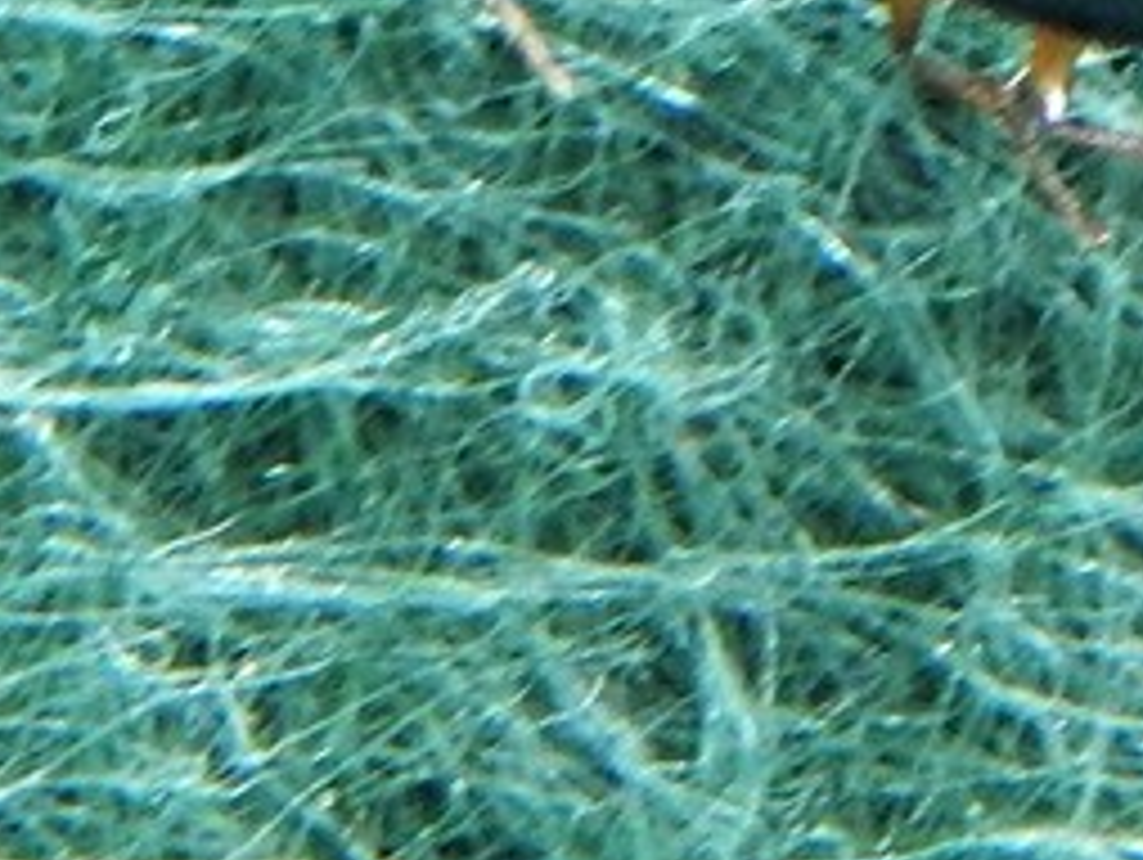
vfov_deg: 5.2
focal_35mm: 285
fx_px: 9419
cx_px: 938
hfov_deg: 6.9
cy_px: -230
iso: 400
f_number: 4.3
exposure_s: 1/60
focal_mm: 15.3
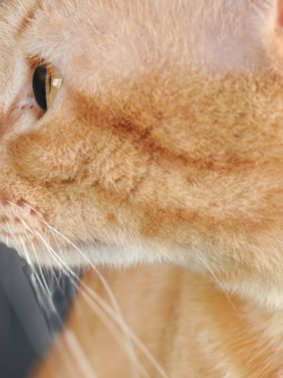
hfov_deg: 12.3
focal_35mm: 120
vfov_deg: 16.3
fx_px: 1308
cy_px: 82
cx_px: 99
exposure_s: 1/100
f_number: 4
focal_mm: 8.67
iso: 125
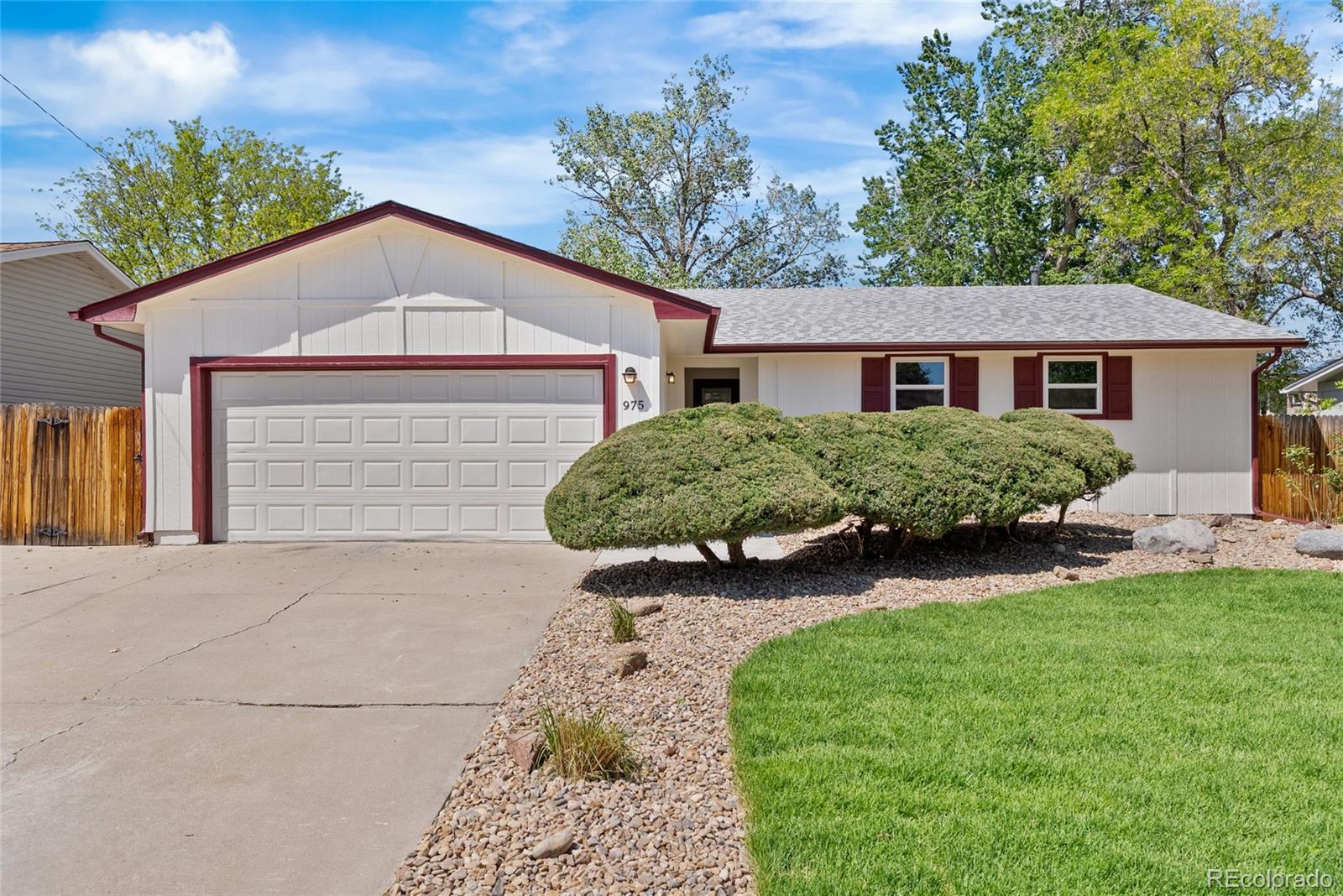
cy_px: 448
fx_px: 914
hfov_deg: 72.6
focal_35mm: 24
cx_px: 672
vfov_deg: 52.2
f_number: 8
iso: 200
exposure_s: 1/400
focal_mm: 24.5
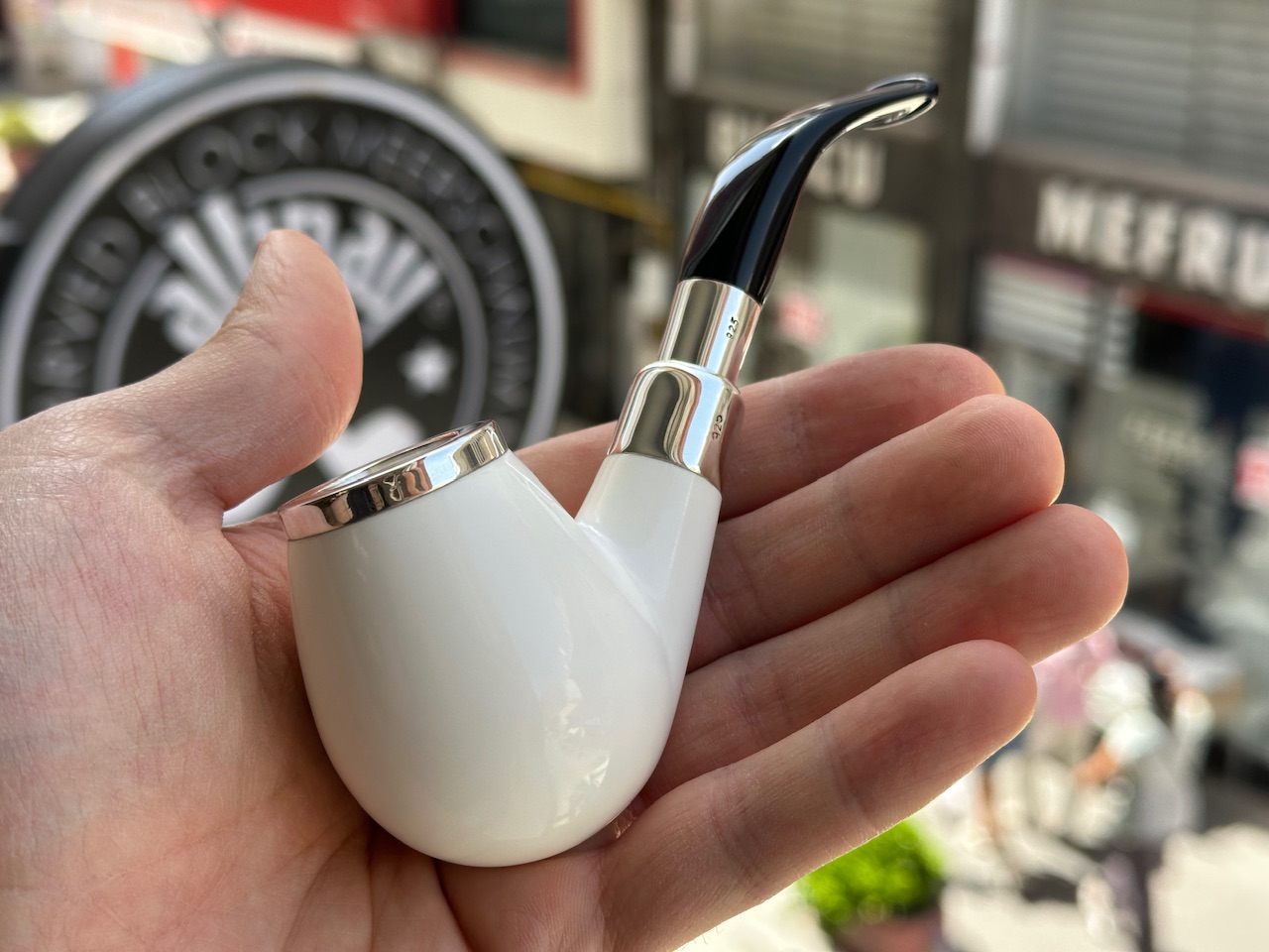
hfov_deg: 39.7
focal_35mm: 48
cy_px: 476
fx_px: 1760
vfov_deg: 30.3
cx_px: 634
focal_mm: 6.86
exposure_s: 1/816
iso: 64
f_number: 1.78
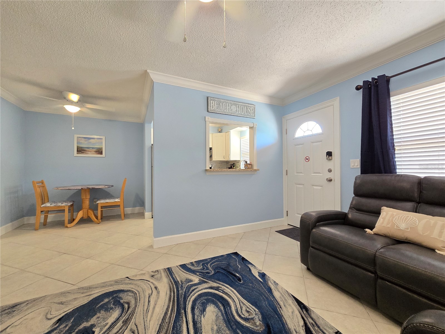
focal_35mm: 13
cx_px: 222
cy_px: 167
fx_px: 167
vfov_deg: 89.9
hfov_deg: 106.2
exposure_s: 1/60
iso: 400
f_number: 2.2
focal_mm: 2.2
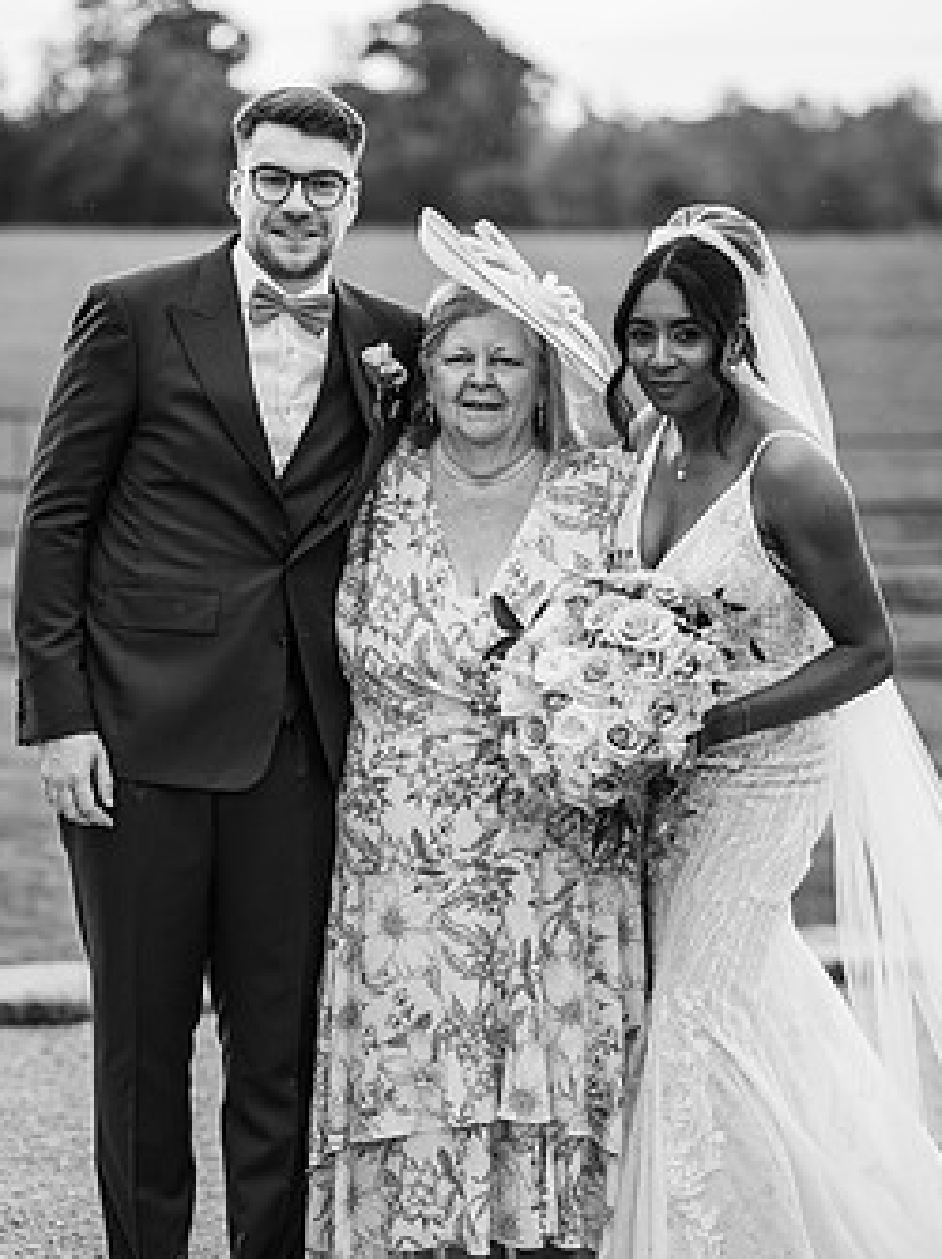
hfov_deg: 13.4
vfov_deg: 17.9
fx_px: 3996
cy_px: 739
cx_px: 420
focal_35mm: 110
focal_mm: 85
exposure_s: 1/640
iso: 100
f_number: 2.2
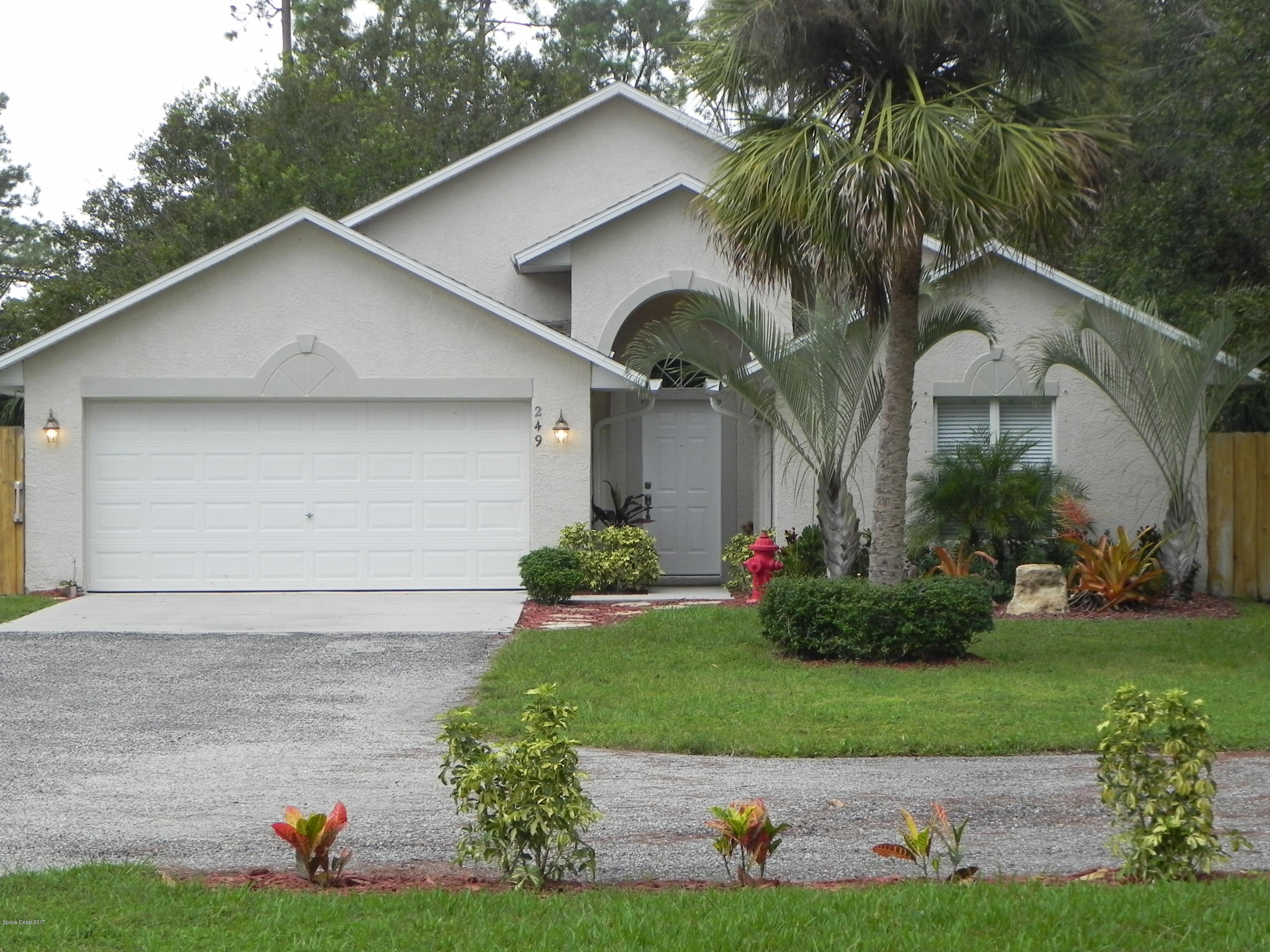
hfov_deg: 20.7
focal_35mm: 95
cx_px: 635
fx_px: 3485
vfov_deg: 15.6
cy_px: 476
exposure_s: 1/129
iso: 160
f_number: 4
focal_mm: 16.9
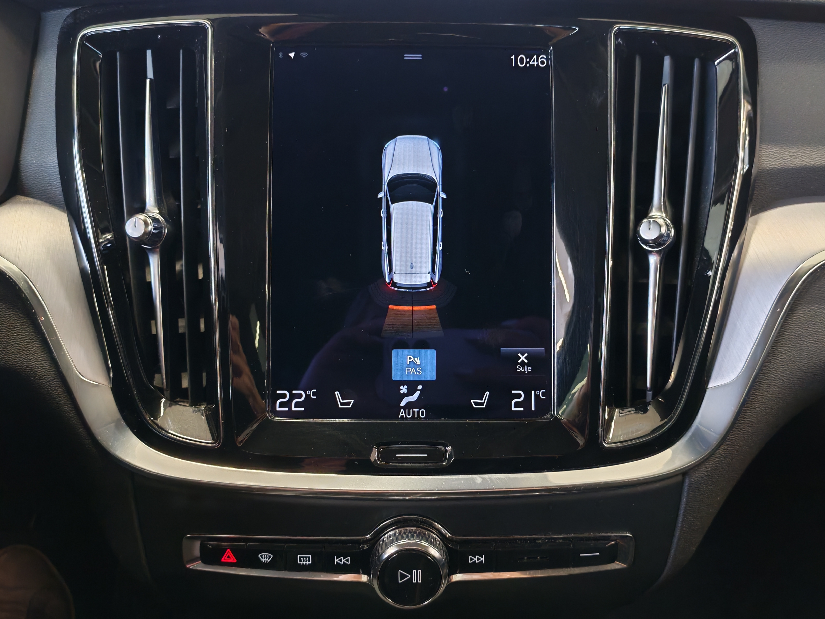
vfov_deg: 41.8
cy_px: 310
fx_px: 810
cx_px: 412
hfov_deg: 54.0
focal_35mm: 34
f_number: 1.9
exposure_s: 1/50
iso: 1000
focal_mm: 6.12
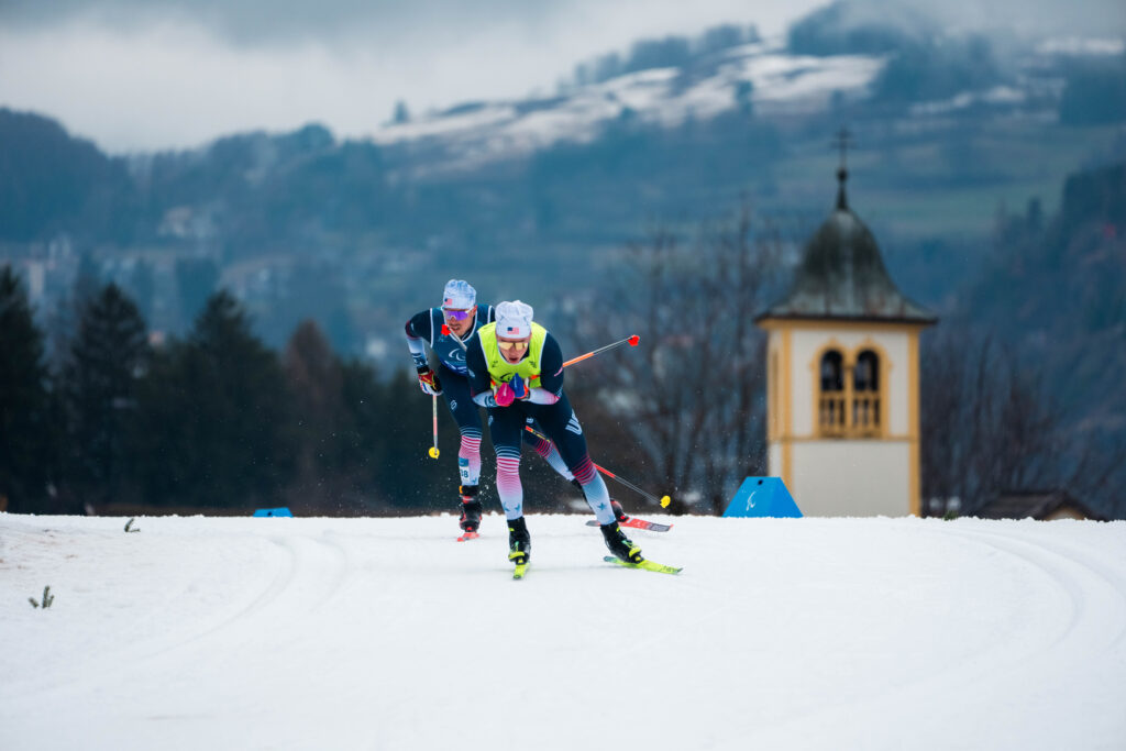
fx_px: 12512
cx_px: 563
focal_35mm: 400
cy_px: 376
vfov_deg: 3.4
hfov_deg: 5.2
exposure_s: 1/1250
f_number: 5.6
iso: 640
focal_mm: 400
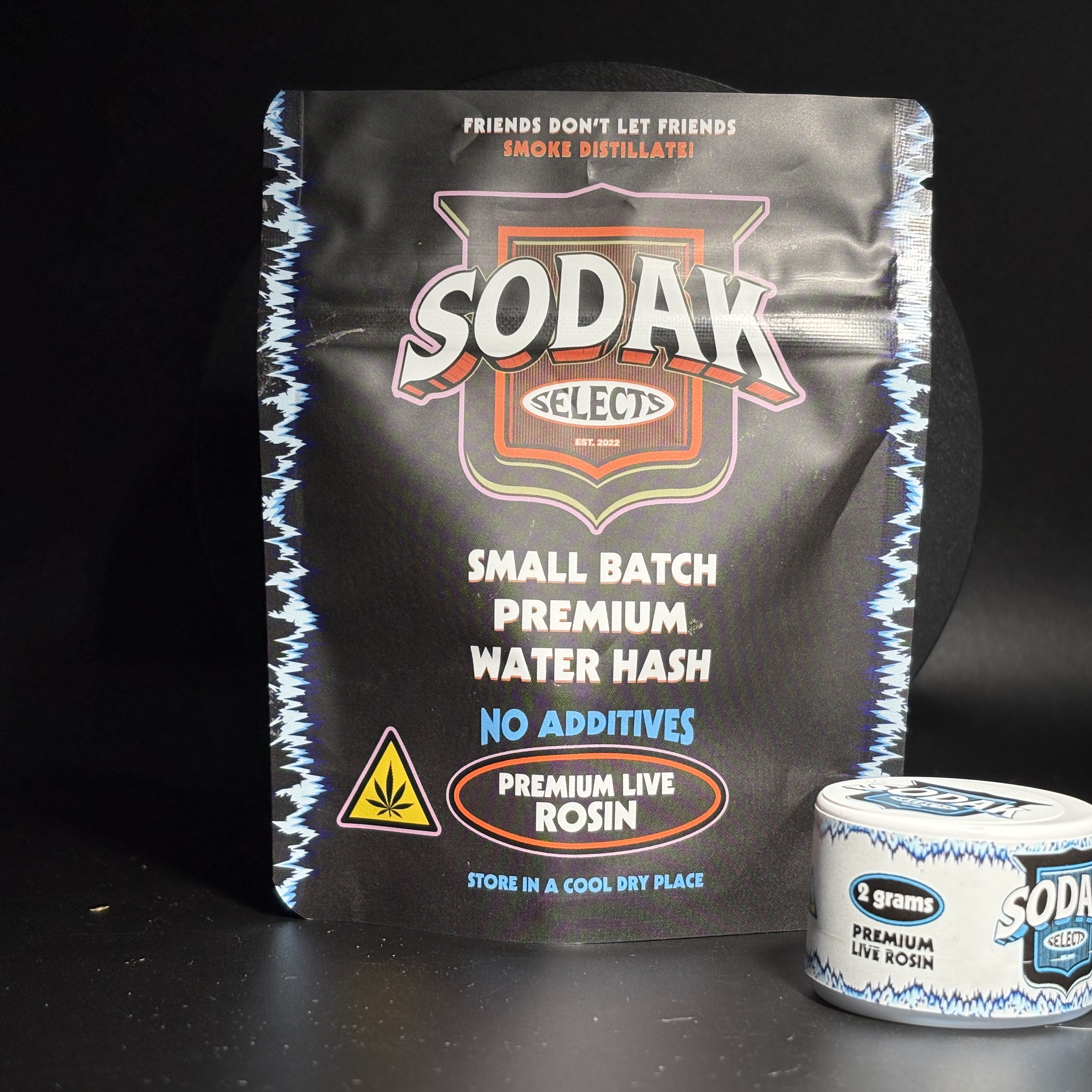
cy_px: 551
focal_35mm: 62
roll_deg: -0.9
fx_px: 2213
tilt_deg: -2.3
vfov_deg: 27.7
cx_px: 575
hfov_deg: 27.7
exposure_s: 1/1136
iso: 32
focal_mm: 5.96
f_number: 1.6
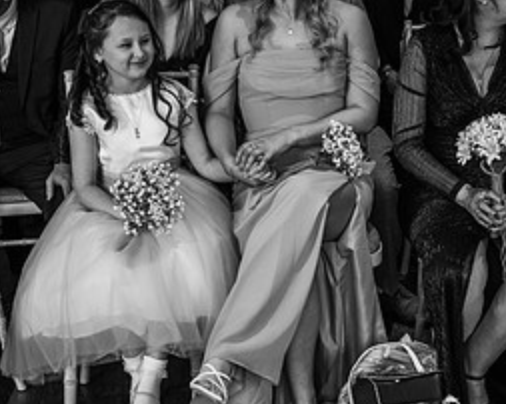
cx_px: 416
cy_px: 144
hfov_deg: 21.9
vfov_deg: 17.8
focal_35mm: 86
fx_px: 1287
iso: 1000
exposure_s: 1/200
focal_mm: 40
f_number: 2.8
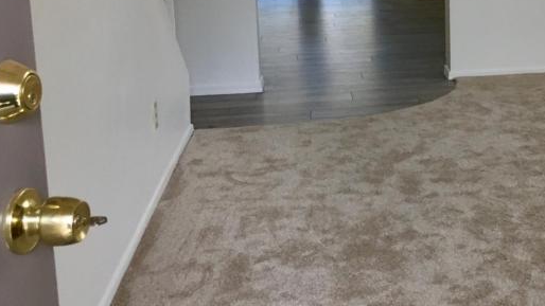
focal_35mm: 63
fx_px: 910
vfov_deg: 18.8
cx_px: 485
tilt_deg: -9.5
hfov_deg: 31.8
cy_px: 35
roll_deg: +1.1
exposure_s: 1/30
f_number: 2.2
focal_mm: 4.15
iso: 100
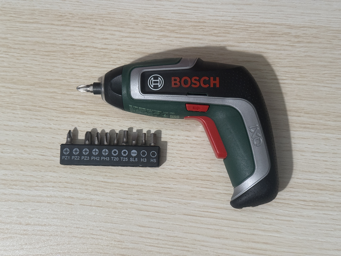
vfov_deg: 30.3
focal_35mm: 48
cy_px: 128
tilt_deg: -79.8
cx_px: 170
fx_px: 473
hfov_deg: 39.7
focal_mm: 6.76
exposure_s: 1/59
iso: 250
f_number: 1.78
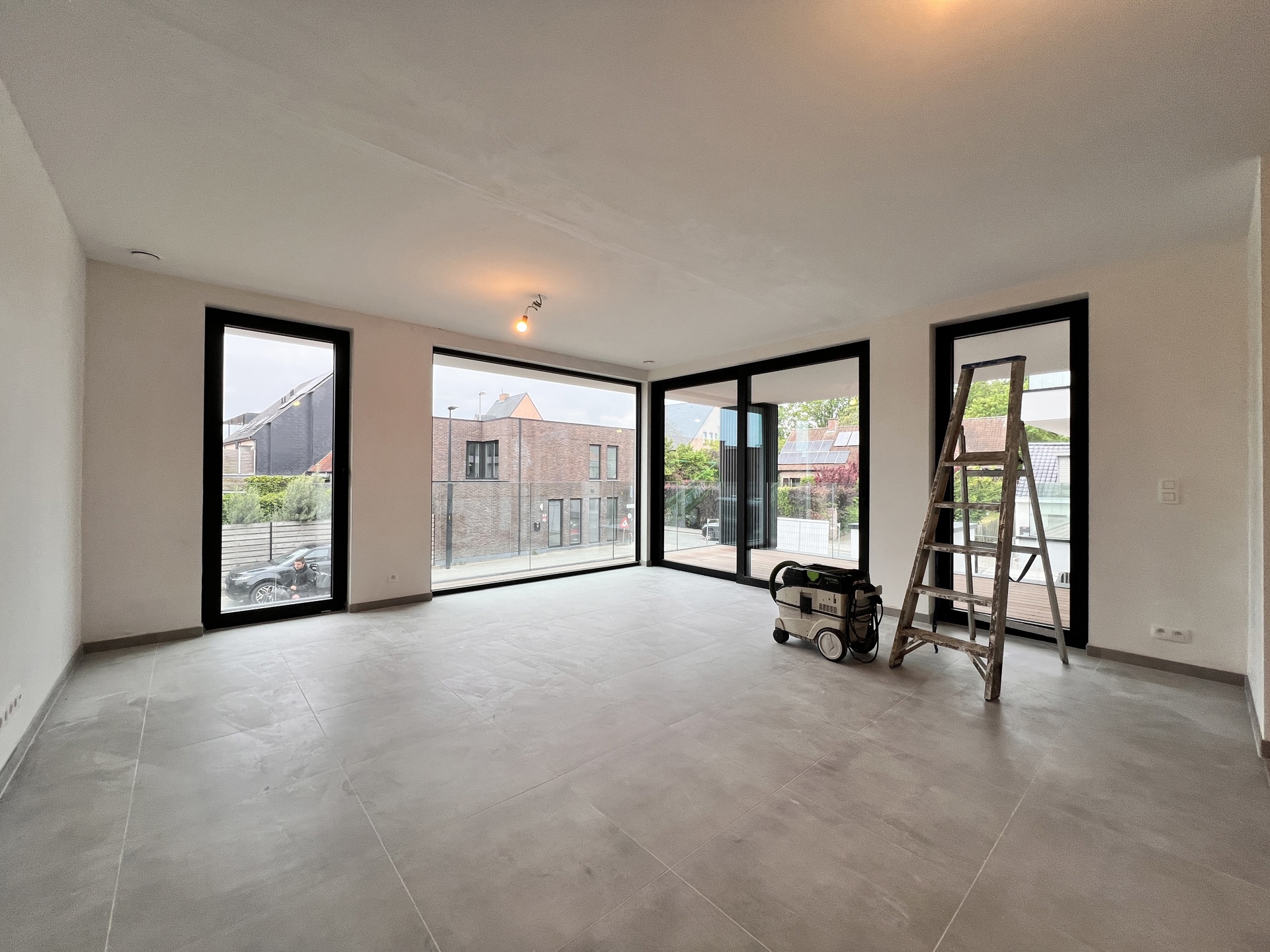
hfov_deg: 106.2
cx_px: 635
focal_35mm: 13
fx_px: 477
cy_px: 476
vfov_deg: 89.9
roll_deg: -0.6
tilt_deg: -0.1
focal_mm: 1.57
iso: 64
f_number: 1.8
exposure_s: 1/100
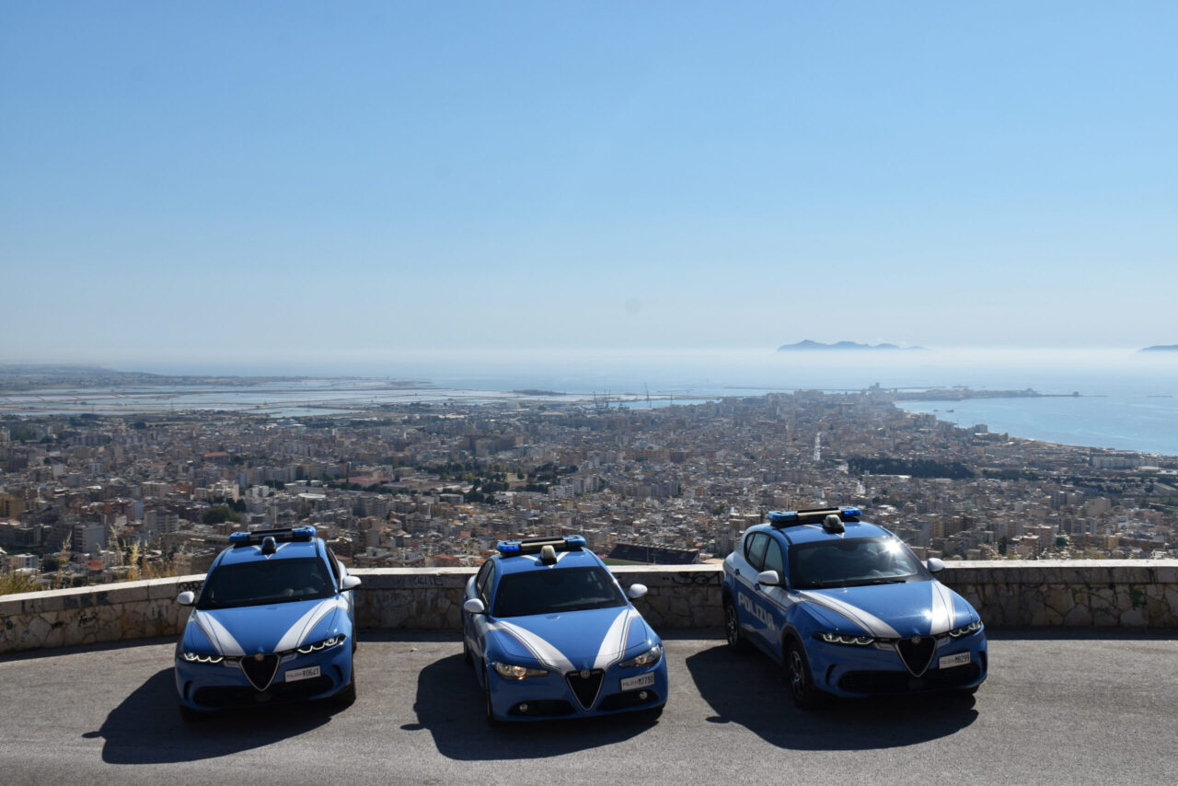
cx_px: 589
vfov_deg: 34.2
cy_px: 393
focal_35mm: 39
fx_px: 1276
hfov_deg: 49.5
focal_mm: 26
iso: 100
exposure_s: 1/500
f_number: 11
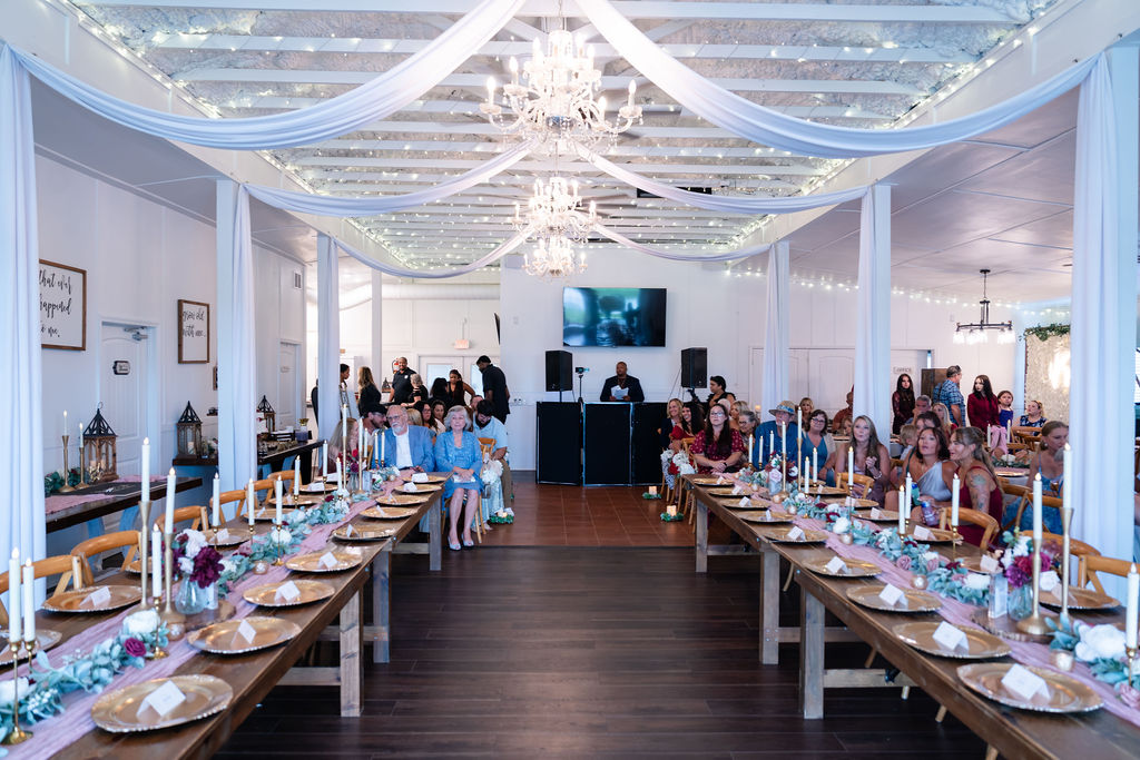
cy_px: 380
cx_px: 570
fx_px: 787
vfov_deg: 51.6
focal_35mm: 25
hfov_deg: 71.8
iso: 400
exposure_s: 1/60
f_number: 2.8
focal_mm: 24
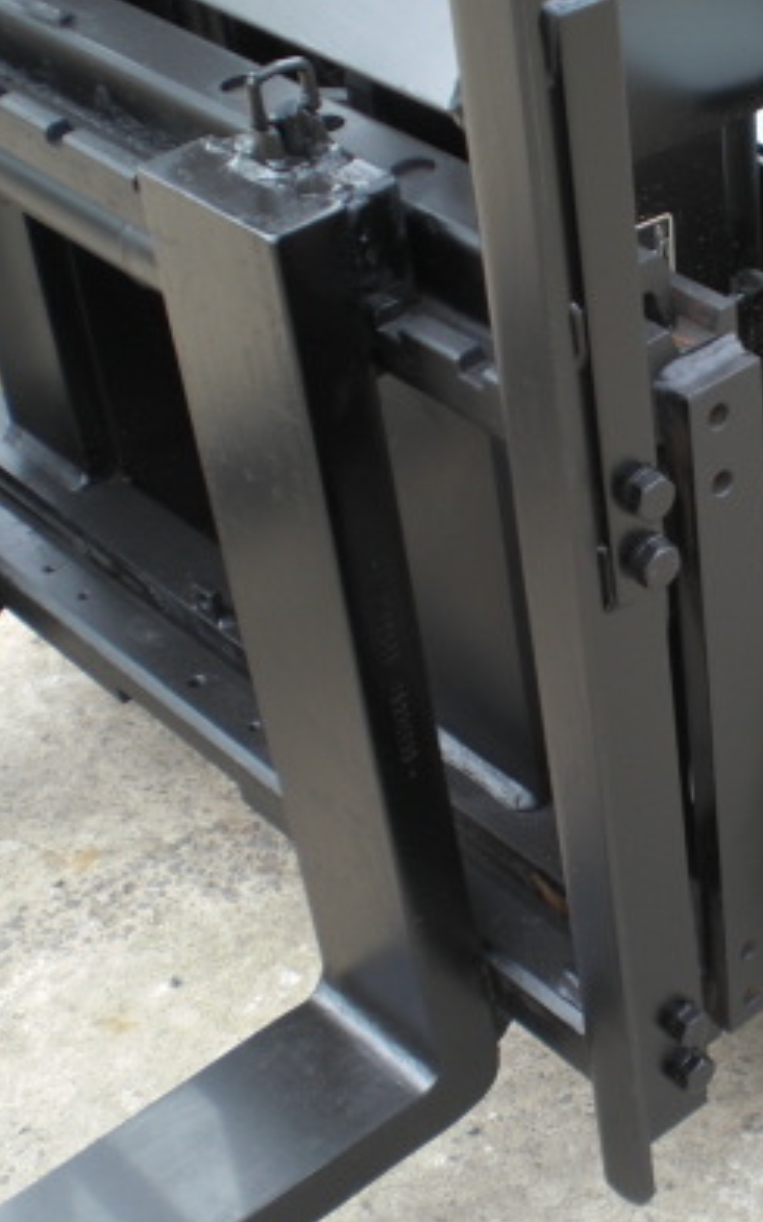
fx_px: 2198
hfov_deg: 18.8
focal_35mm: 66
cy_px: 659
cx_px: 872
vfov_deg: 31.1
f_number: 3.1
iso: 64
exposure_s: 1/80
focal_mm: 6.3
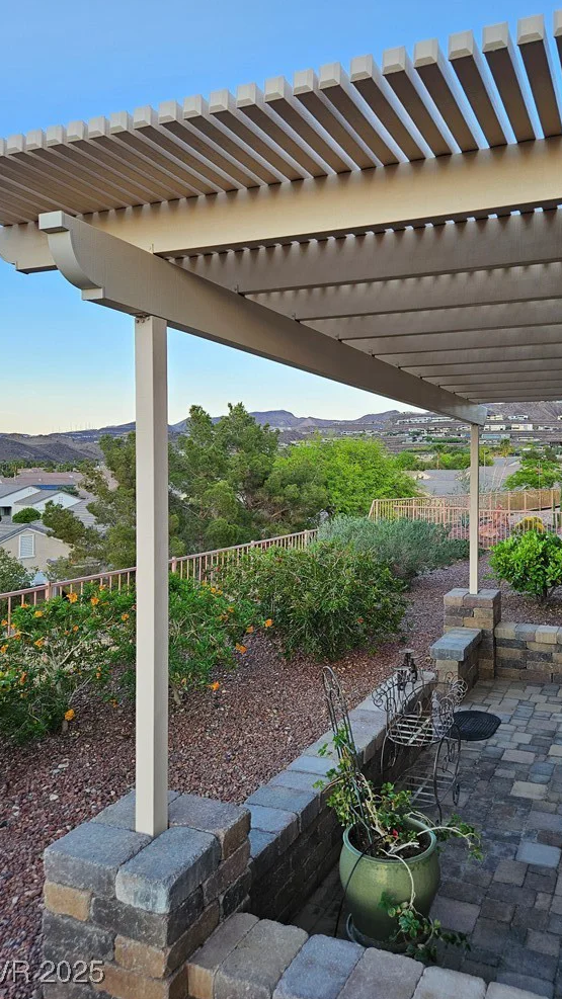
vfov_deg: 71.9
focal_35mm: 26
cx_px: 356
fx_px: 689
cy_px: 483
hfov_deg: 44.0
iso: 32
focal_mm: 5.4
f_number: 1.8
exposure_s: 1/120
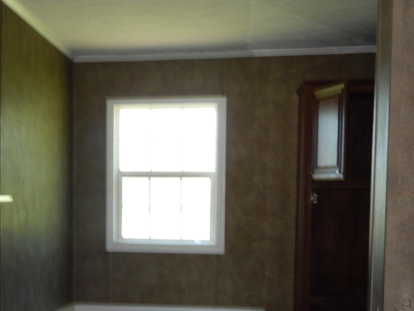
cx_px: 111
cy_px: 226
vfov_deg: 29.3
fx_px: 586
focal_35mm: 49
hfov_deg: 38.1
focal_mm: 4.5
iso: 200
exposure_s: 1/30
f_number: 3.4
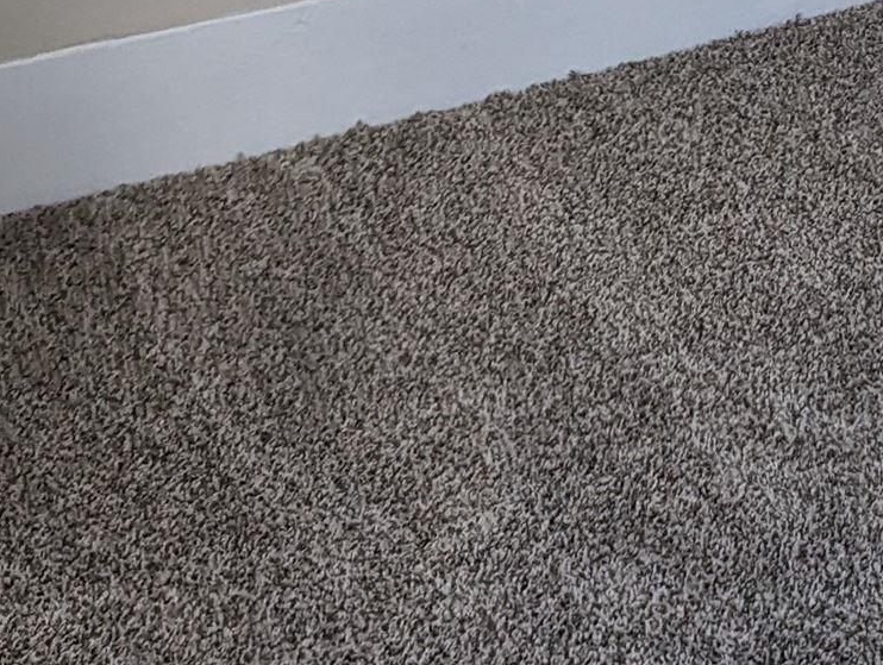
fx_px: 2529
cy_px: -563
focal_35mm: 99
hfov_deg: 19.0
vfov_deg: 13.4
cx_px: 962
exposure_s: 1/517
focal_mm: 6.81
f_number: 1.85
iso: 1568
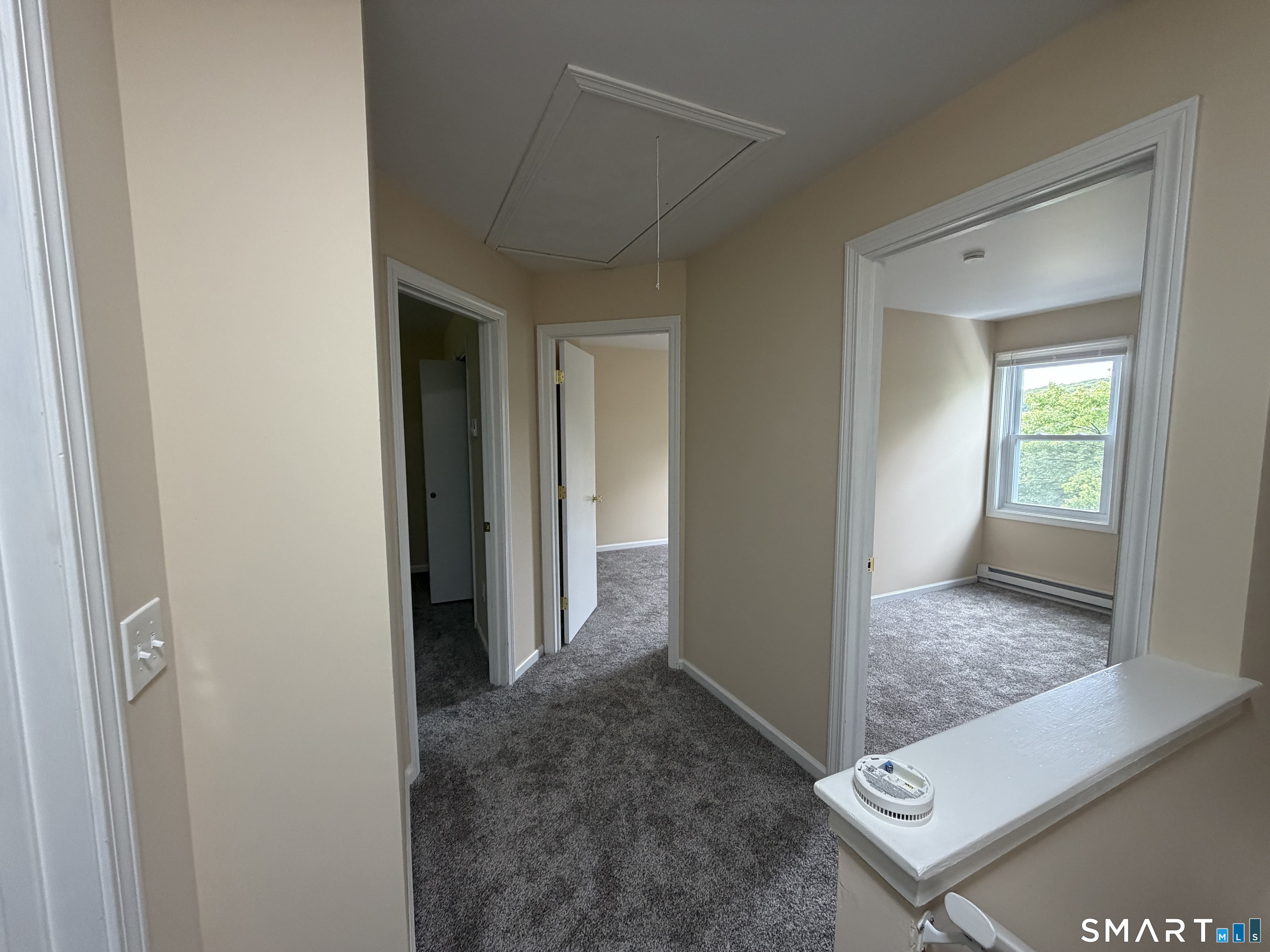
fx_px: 514
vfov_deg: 85.7
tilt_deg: -4.2
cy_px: 476
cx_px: 635
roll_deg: +0.0
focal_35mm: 14
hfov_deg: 102.1
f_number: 2.2
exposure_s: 1/120
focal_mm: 2.22
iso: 320
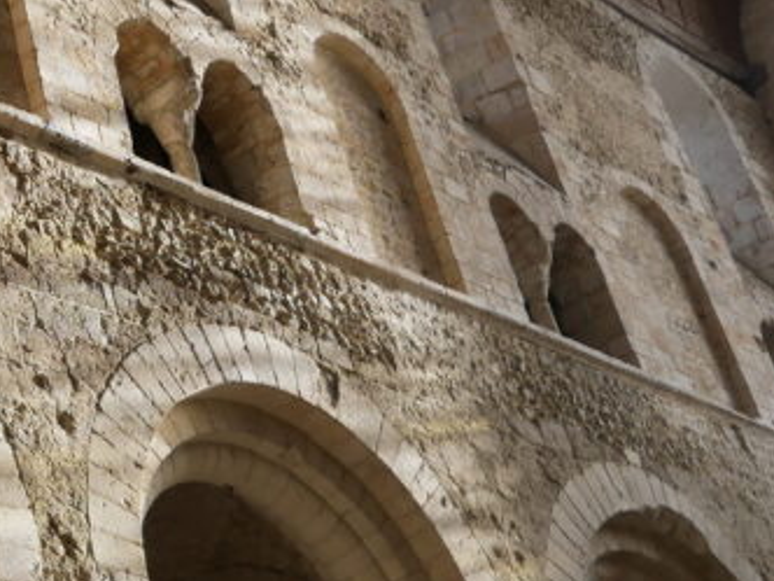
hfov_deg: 23.9
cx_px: -159
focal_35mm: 74
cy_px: 186
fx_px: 1655
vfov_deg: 19.8
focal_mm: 12
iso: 200
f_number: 3.5
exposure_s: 1/125
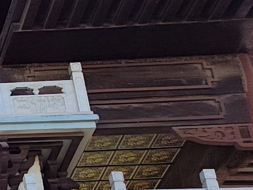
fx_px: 972
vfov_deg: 11.1
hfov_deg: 12.1
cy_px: 189
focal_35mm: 133
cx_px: -340
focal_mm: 5.26
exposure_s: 1/1667
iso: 50
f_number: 1.65
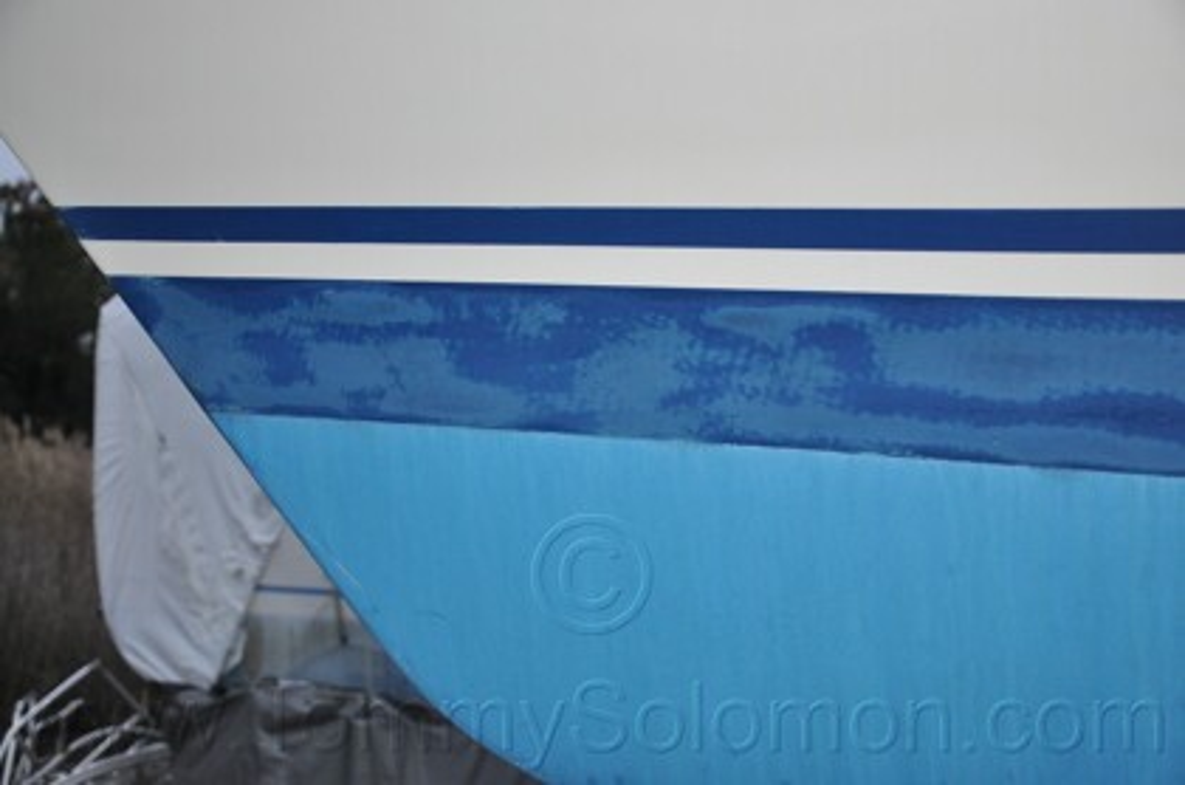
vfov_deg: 26.4
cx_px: 592
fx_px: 1675
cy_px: 392
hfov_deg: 39.0
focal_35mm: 51
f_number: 4.2
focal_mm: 34
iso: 800
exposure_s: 1/60
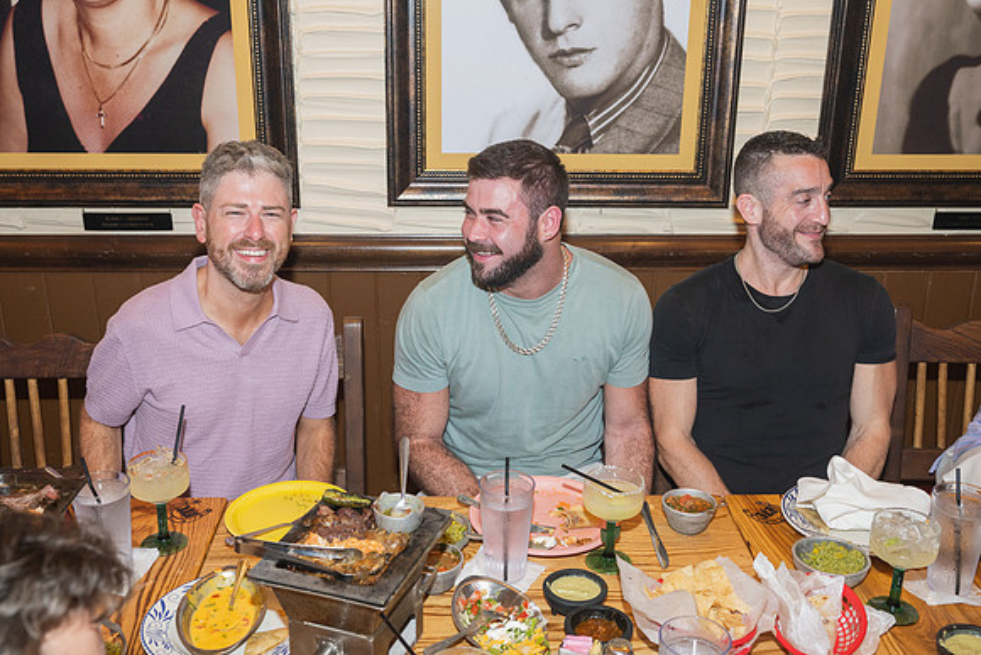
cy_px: 328
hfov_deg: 51.6
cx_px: 490
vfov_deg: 35.8
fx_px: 1014
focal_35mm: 37
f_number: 5.6
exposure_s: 1/100
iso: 800
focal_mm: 37
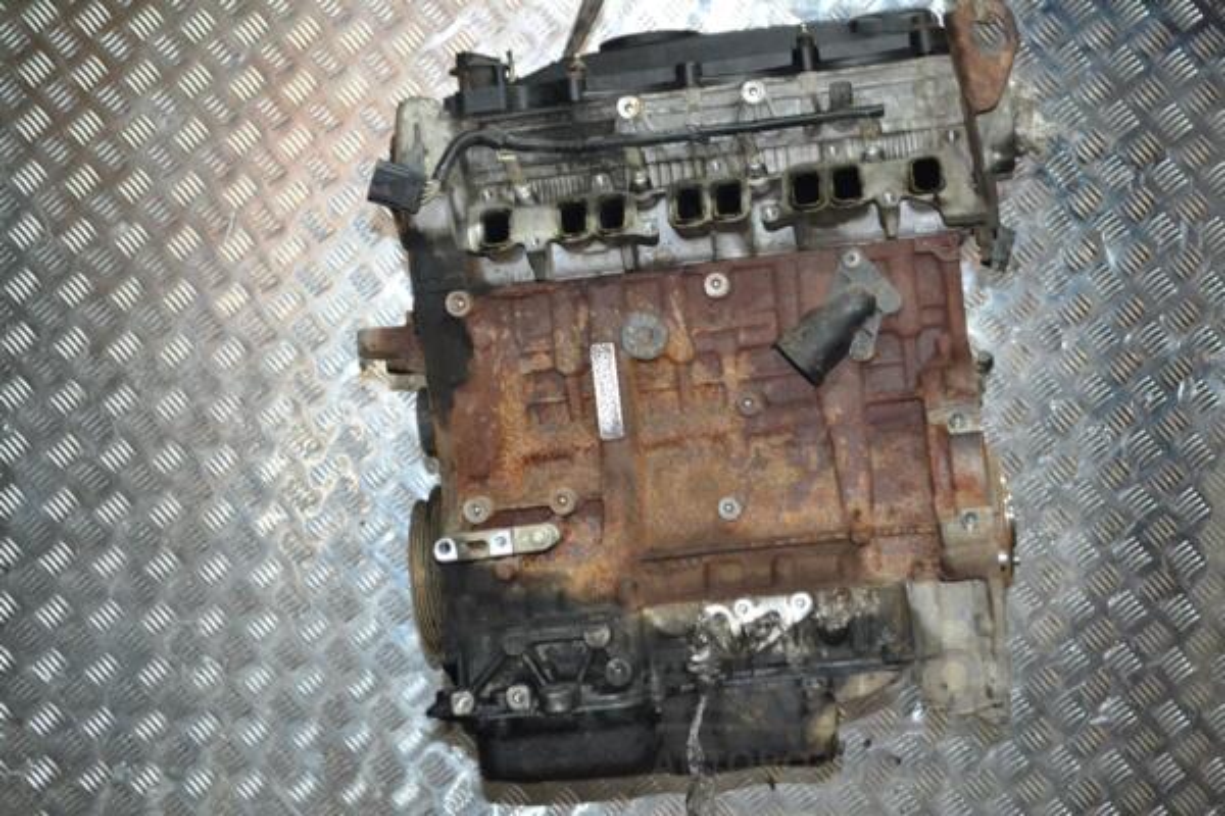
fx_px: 1939
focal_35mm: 57
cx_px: 612
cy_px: 408
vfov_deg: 23.8
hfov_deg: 35.1
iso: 2000
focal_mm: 38
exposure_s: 1/60
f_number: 5
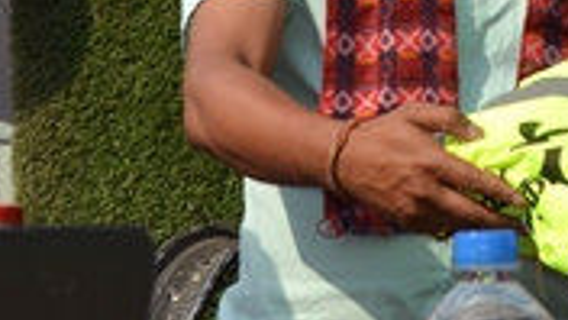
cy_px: -444
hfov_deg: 7.9
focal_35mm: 272
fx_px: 4097
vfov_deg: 4.4
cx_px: 691
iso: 100
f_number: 9
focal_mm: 38
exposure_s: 1/200
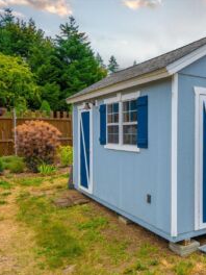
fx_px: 278
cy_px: 137
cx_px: 175
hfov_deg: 38.6
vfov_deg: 52.6
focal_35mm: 35
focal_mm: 24
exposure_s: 1/80
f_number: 7.1
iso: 80
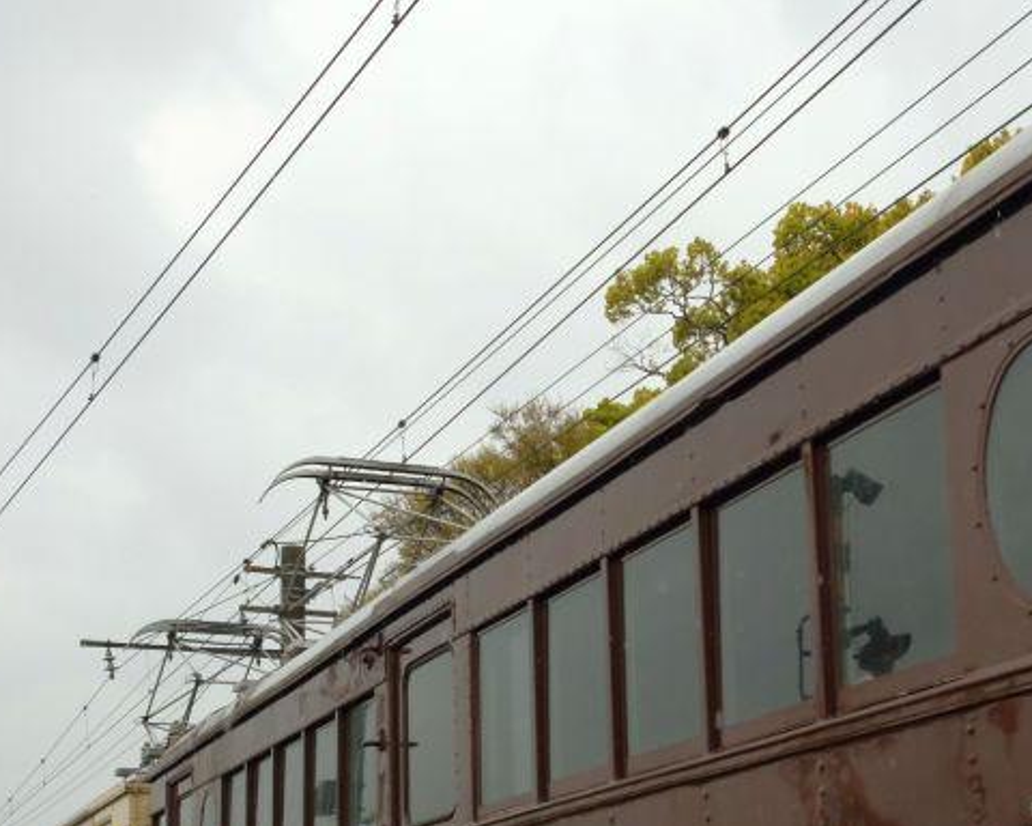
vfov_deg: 29.1
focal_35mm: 51
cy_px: 641
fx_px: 1558
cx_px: 765
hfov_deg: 35.9
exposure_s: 1/1000
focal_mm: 19.6
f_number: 8
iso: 3200
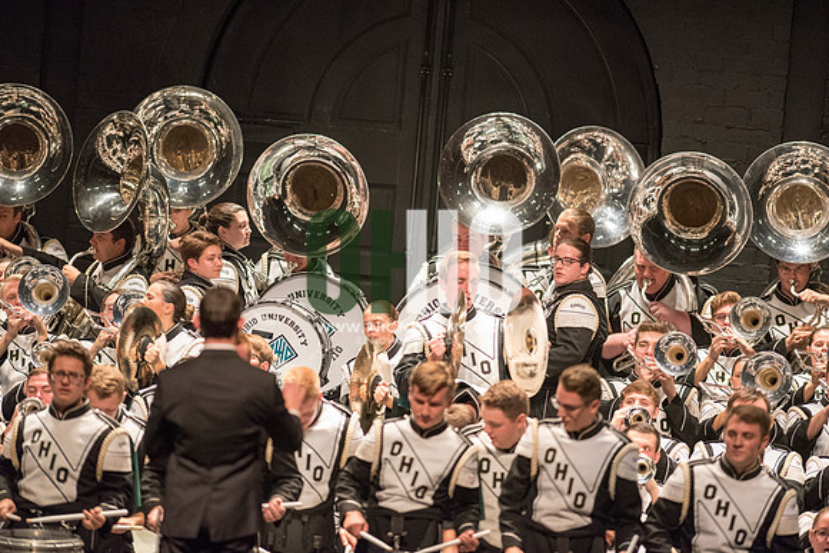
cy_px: 276
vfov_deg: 4.6
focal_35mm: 300
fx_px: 6910
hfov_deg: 6.9
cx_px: 414
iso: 4000
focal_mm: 300
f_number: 2.8
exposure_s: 1/500
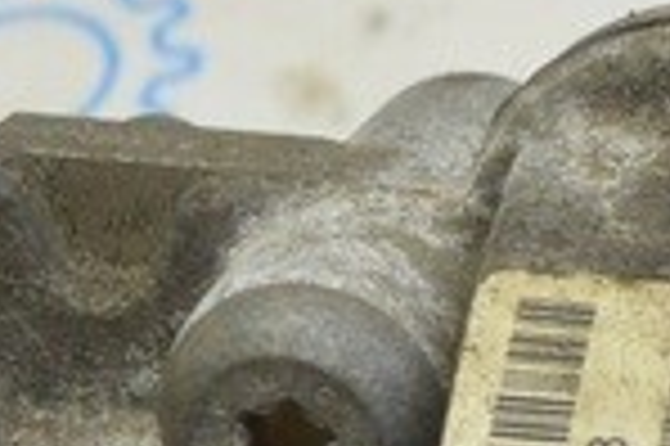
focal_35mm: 247
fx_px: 4592
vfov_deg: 5.5
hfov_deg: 7.9
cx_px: 1398
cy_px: 818
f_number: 5.6
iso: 400
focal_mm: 24
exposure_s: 1/20
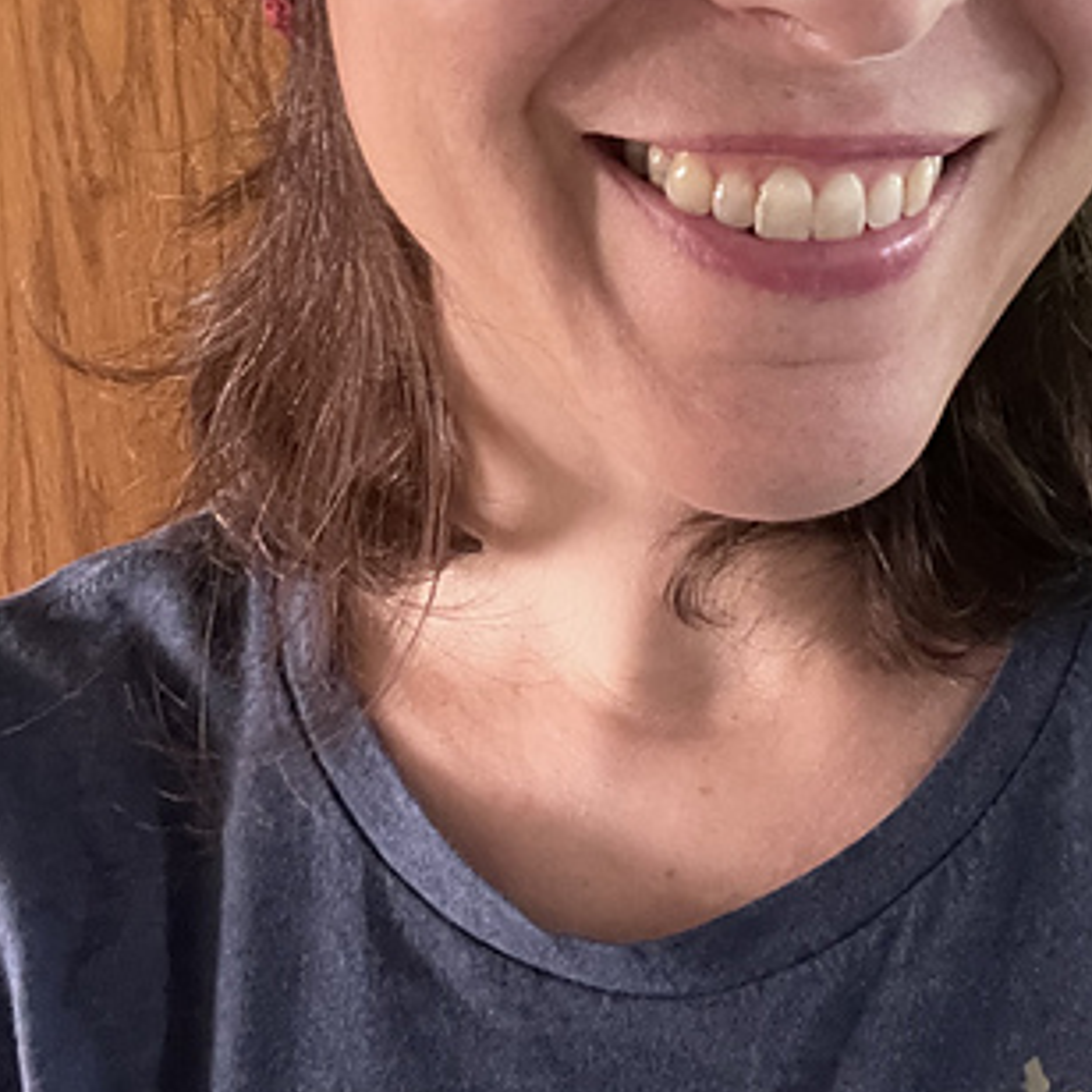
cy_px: -35
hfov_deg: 31.0
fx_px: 1963
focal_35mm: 55
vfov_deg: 28.8
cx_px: 670
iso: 800
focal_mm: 2.71
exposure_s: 1/25
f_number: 2.2
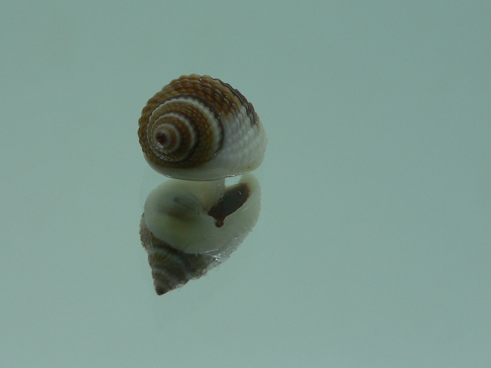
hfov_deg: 40.2
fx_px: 667
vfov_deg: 30.8
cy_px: 154
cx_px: 186
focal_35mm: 47
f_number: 2.8
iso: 80
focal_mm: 4.6
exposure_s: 1/80
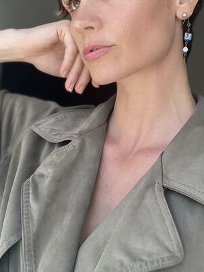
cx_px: 112
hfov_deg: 30.9
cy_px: 86
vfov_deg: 39.8
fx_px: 369
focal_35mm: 47
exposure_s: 1/121
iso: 64
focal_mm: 2.71
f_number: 2.2
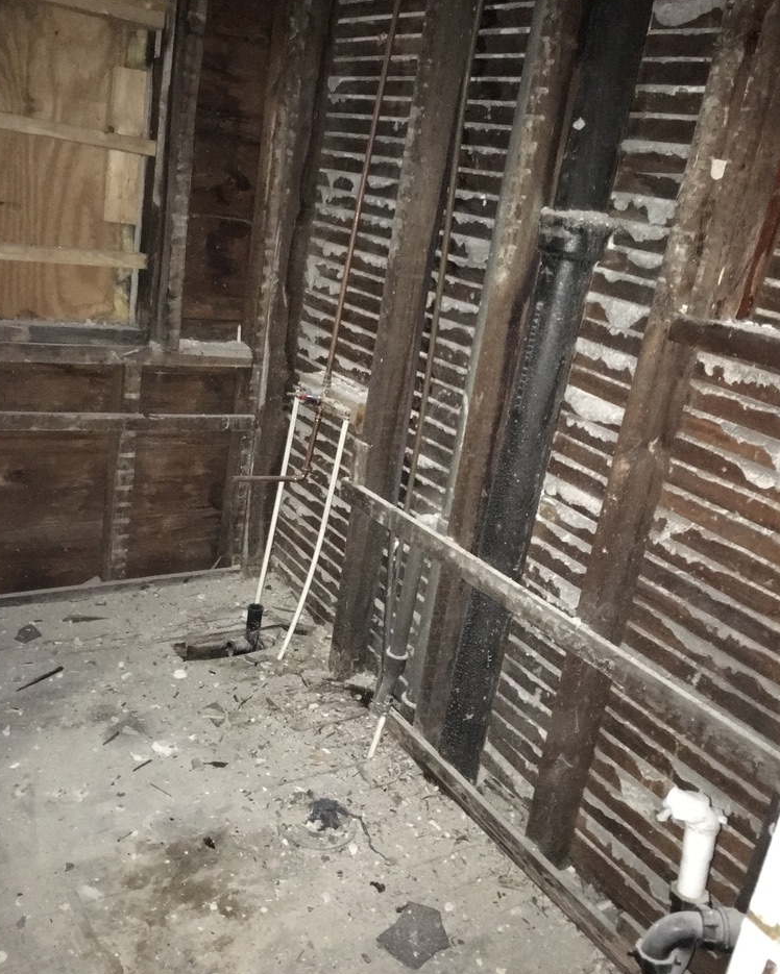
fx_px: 895
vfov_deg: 57.1
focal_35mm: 31
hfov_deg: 47.1
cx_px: 388
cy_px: 460
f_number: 2.2
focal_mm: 4.15
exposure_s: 1/16
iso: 800
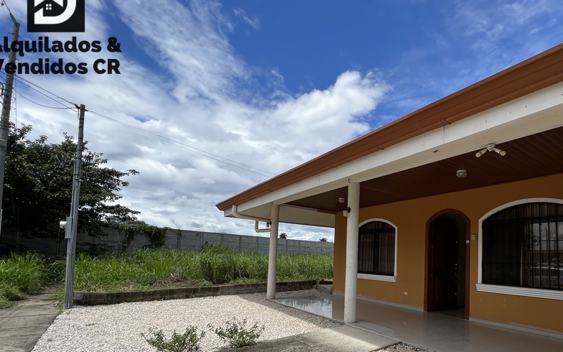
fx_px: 276
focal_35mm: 18
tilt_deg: +2.2
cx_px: 355
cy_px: 246
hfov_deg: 89.1
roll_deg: -1.5
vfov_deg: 62.7
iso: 32
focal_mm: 1.57
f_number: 1.8
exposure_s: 1/1647
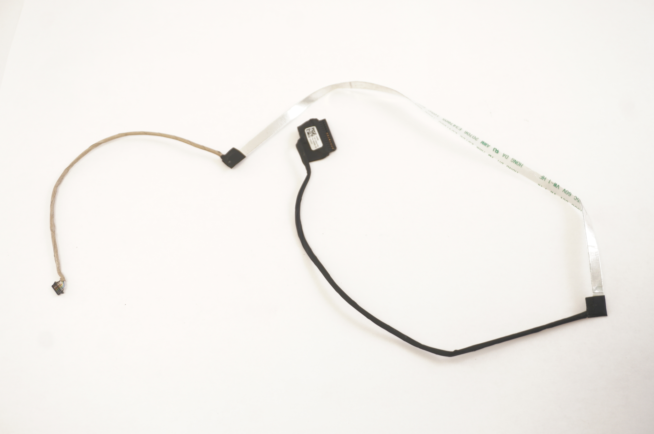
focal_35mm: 58
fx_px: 1062
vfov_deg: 23.1
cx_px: 327
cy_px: 217
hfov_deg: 34.2
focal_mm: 39
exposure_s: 1/13
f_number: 5.6
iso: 400
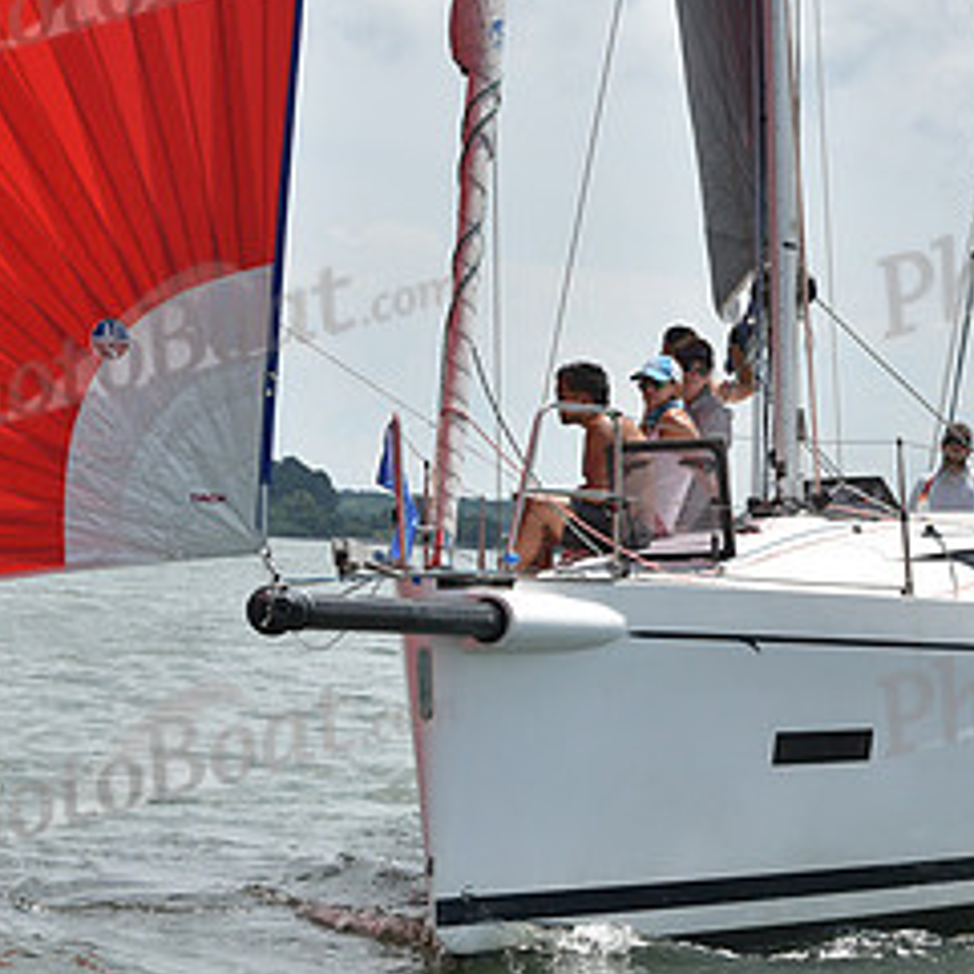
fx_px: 4552
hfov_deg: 12.2
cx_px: 671
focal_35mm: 143
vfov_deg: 12.2
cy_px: 499
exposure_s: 1/1000
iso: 320
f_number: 10
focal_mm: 70
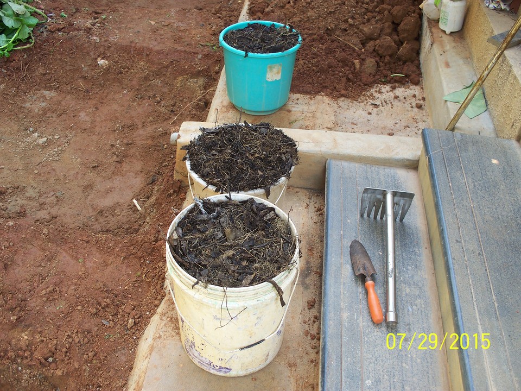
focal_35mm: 36
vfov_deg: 39.7
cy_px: 196
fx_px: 542
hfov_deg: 51.4
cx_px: 260
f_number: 2.8
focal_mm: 7.54
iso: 80
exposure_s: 1/80
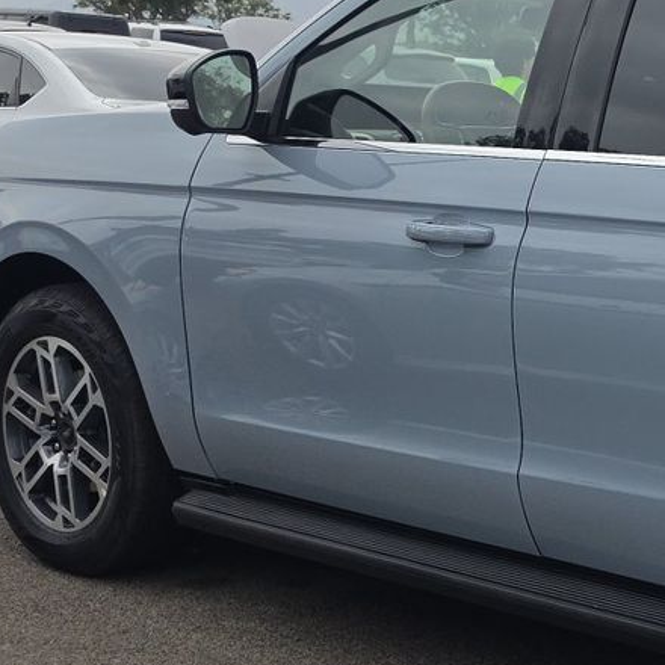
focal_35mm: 74
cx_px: 979
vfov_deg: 23.4
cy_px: 361
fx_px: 1608
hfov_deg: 20.3
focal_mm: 6.5
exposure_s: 1/7058
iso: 64
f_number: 1.4
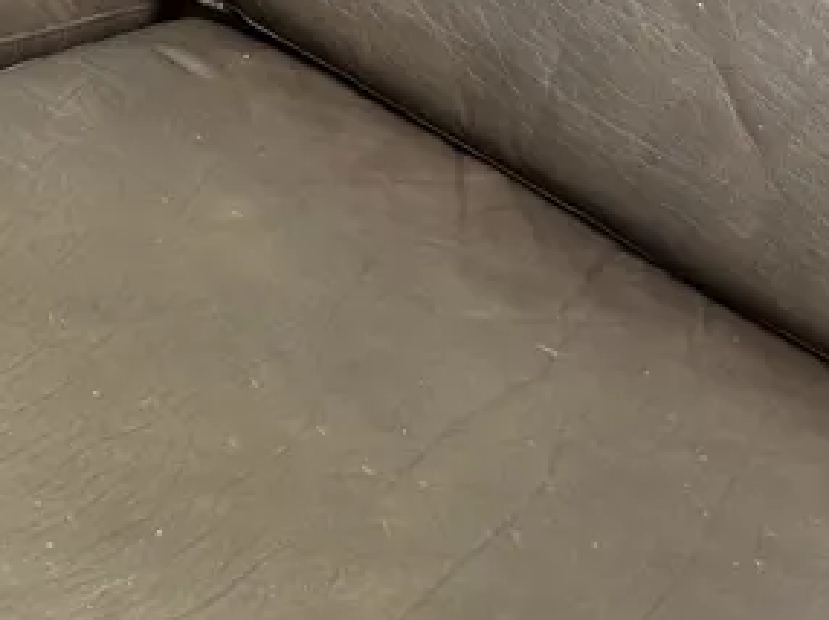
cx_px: -638
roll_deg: -2.5
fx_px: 2058
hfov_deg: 18.3
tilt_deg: -28.4
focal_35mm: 86
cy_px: -133
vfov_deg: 16.4
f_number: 1.78
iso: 320
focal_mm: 6.86
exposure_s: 1/50
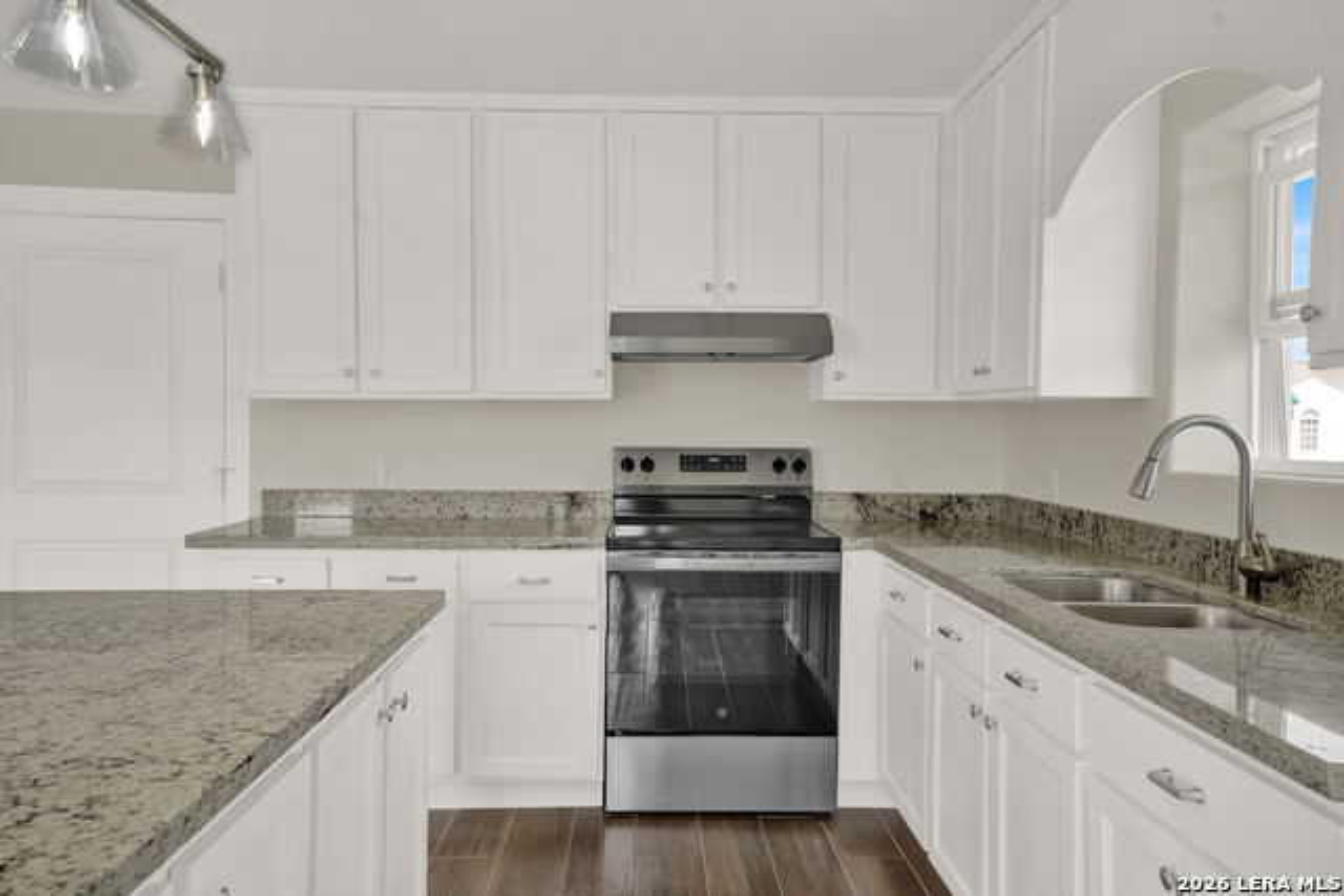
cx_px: 672
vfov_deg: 49.6
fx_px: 971
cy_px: 448
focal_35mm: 26
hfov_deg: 69.4
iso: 800
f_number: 8
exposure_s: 1/60
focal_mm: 26
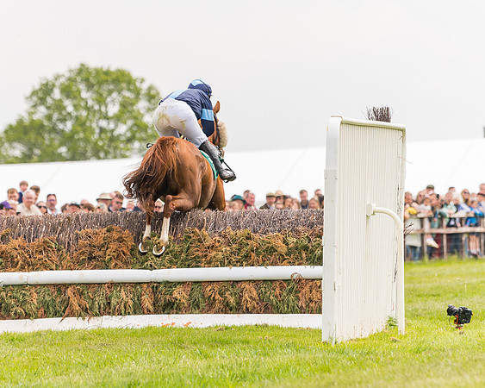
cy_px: 175
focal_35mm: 372
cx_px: 170
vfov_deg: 4.2
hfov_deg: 5.2
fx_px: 5339
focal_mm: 190
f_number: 4
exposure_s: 1/2500
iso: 400
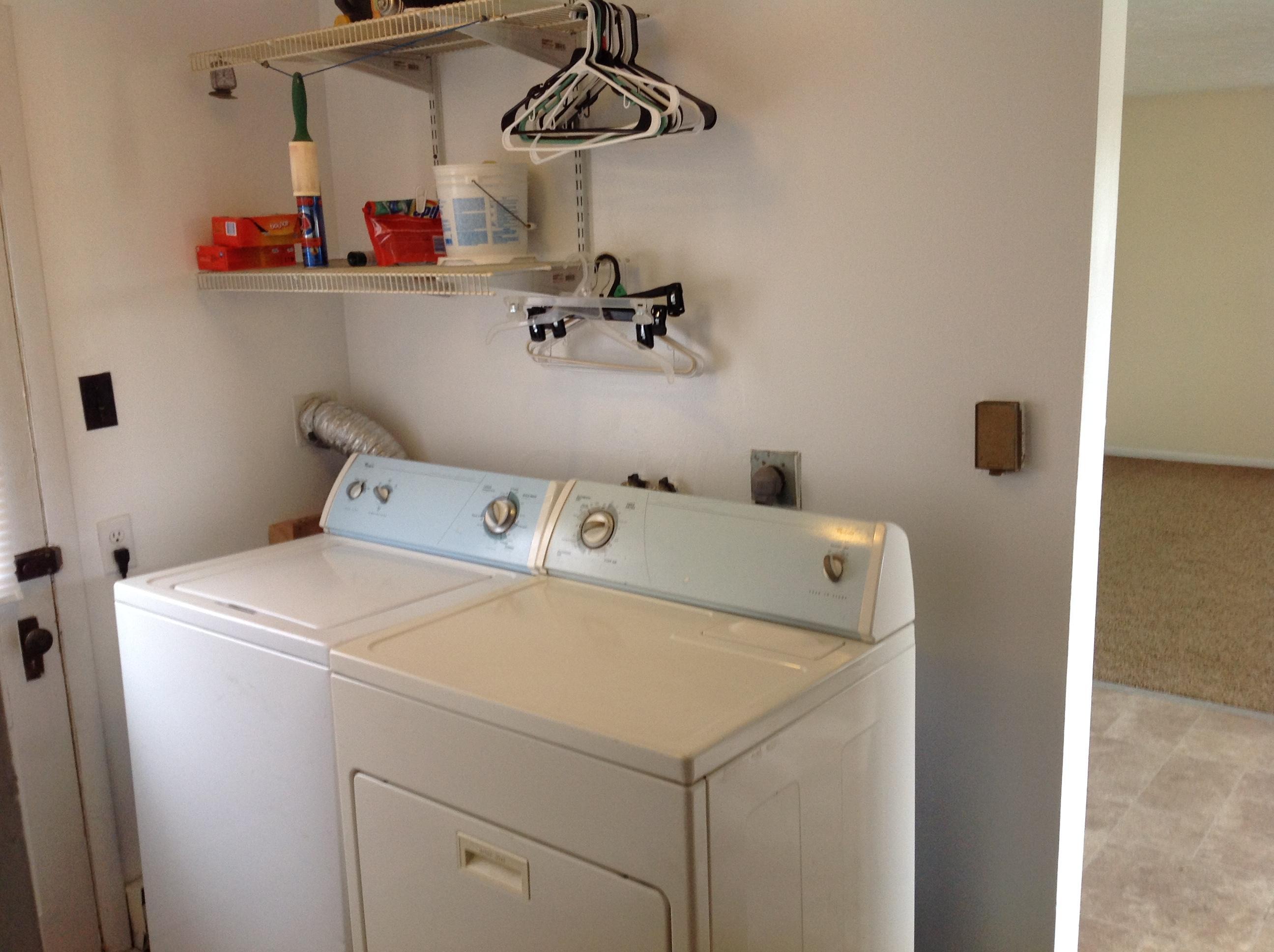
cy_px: 476
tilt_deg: -14.8
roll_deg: +1.9
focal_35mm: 35
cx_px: 637
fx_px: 1286
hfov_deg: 52.7
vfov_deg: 40.6
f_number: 2.4
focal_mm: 4.28
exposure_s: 1/15
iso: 80
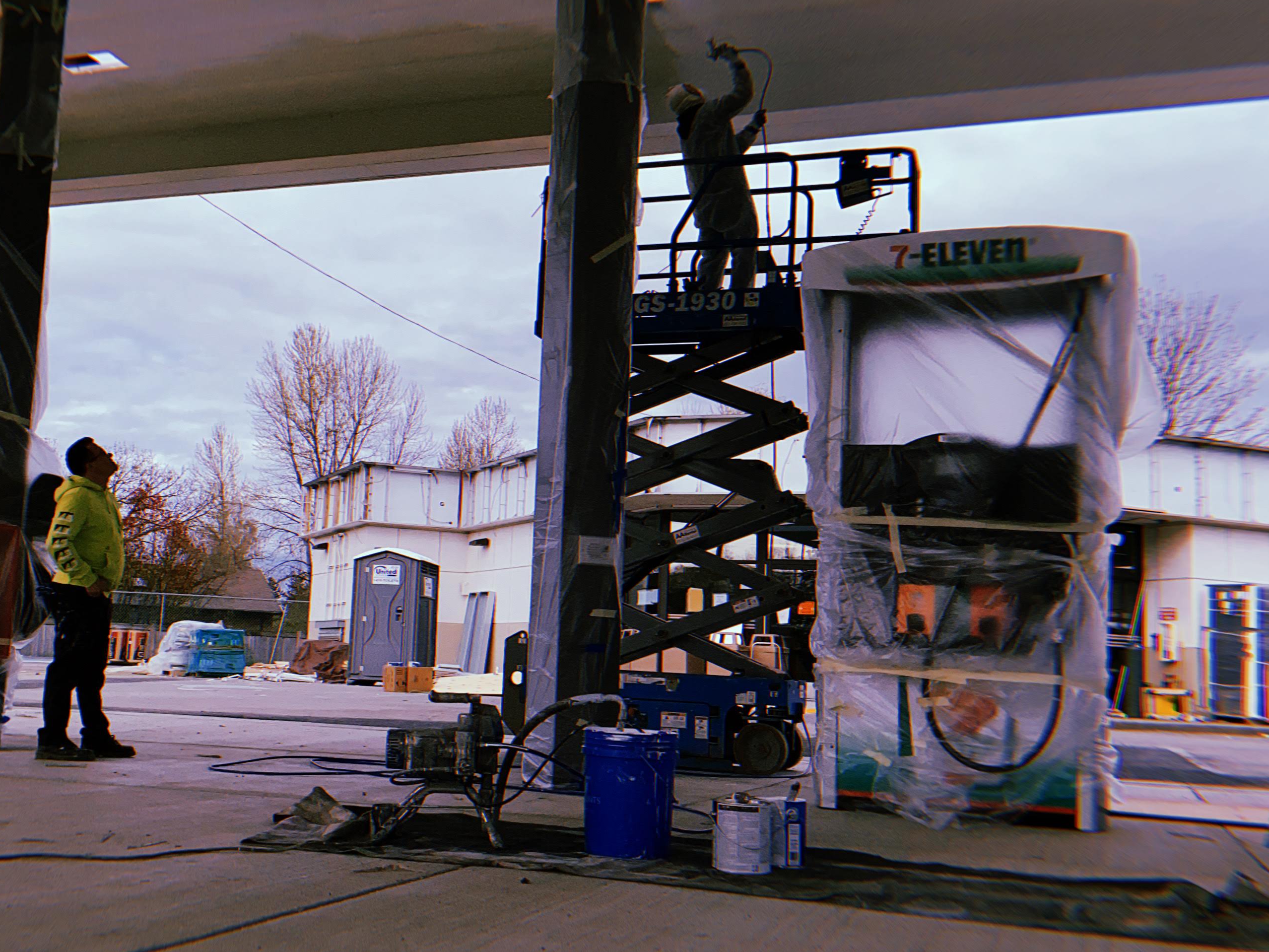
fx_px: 1503
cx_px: 481
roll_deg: -2.8
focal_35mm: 41
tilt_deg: +7.3
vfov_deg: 35.1
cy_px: 484
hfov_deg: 45.4
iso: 32
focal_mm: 4.25
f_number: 1.8
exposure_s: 1/6452
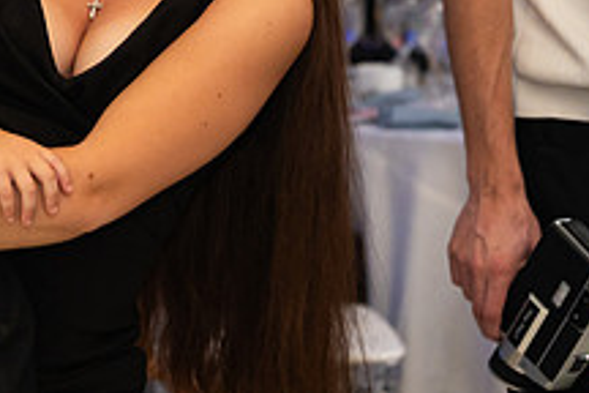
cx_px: 3
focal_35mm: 167
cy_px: -20
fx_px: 2732
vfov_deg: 8.2
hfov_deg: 12.2
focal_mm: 59
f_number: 3.5
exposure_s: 1/100
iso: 1250
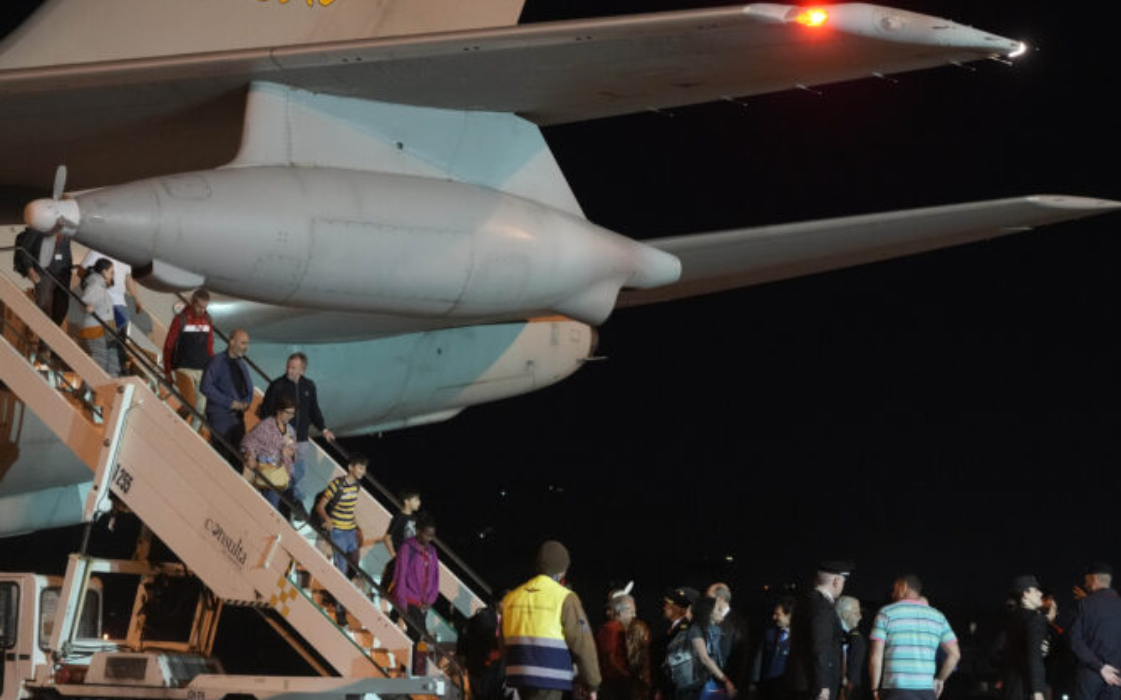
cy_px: 314
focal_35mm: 156
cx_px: 697
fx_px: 4766
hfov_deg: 13.4
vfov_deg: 8.4
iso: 5000
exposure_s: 1/80
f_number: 4.5
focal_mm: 100
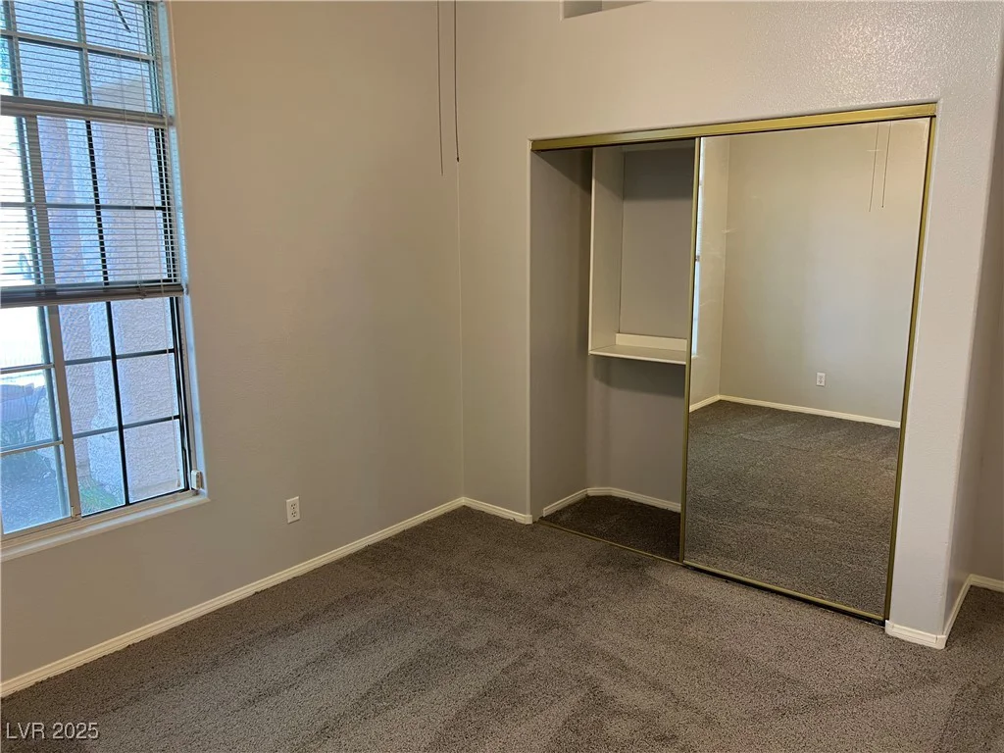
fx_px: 754
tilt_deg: -11.0
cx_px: 502
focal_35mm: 26
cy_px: 376
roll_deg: -0.1
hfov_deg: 67.3
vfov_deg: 53.1
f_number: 1.5
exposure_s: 1/60
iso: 125
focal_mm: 5.7
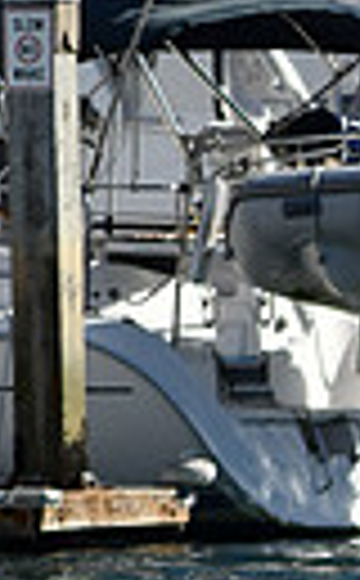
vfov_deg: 2.3
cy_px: 564
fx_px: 14665
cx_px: 1022
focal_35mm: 929
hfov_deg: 1.4
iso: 200
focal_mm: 135
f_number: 6.3
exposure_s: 1/1250
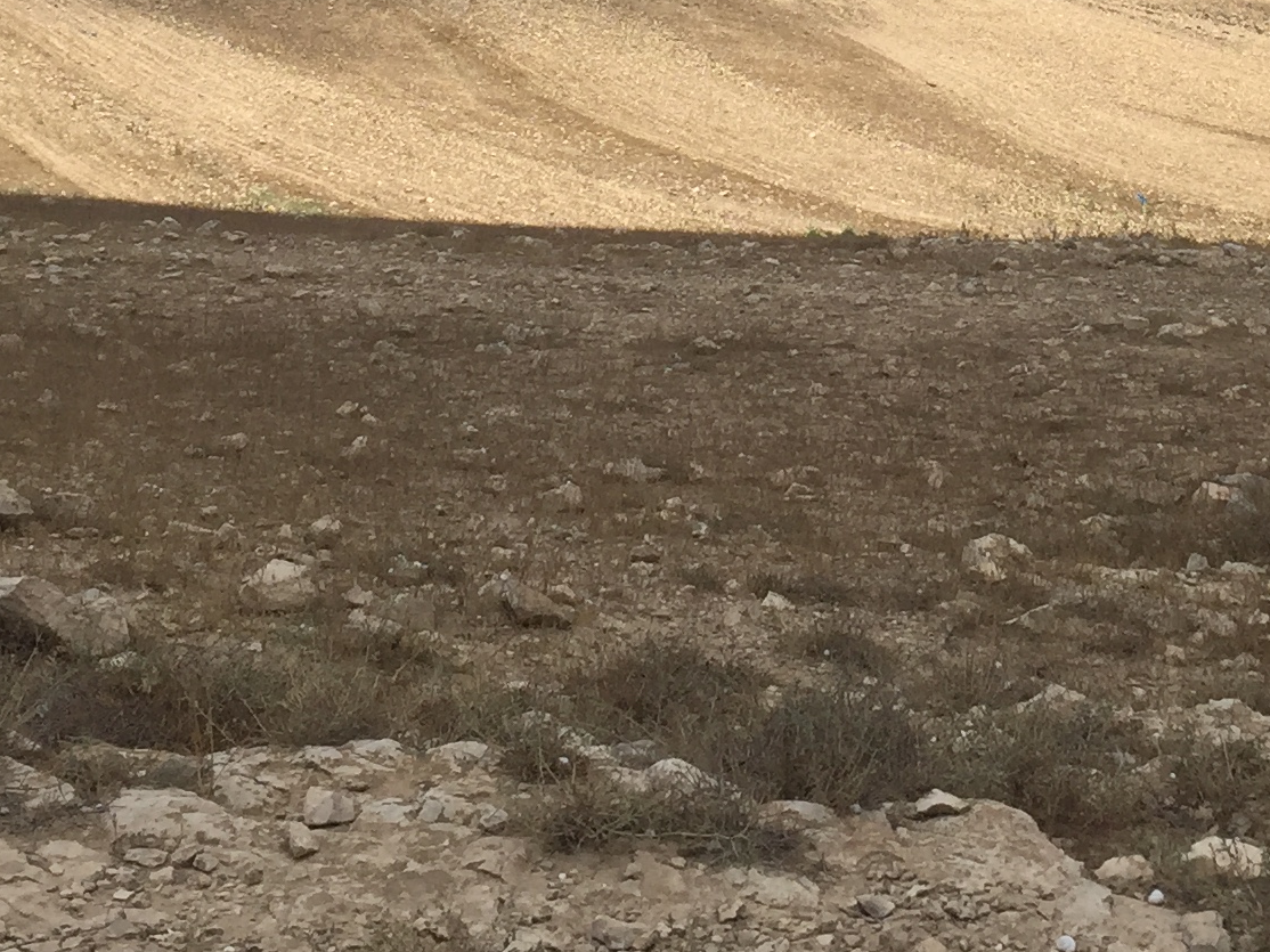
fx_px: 3118
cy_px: -304
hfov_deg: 22.9
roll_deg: +0.2
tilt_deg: -2.8
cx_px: 864
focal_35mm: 85
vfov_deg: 16.4
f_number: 2.2
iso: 32
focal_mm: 4.15
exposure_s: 1/4405
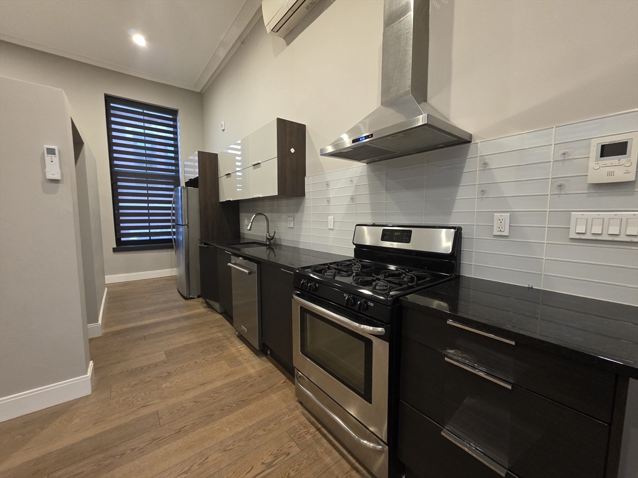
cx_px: 319
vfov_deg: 89.9
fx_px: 240
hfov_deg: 106.2
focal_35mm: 13
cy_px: 239
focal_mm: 2.2
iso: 640
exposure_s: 1/60
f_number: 1.9
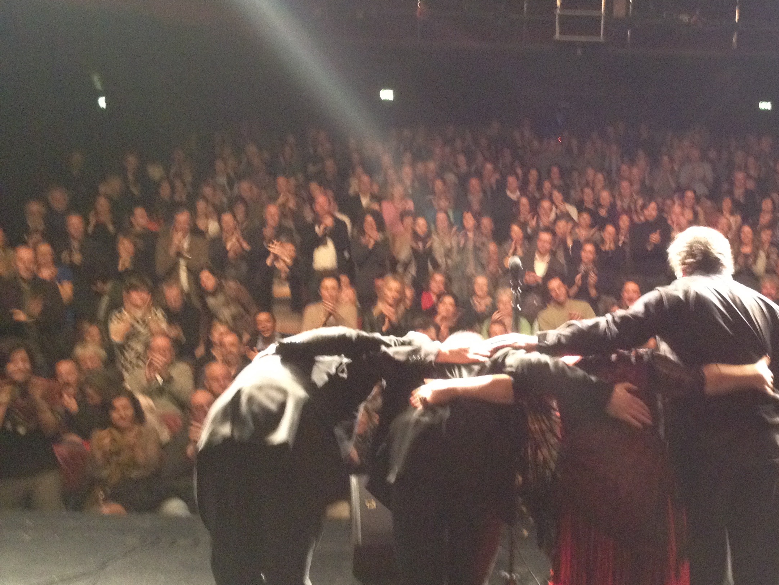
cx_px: 589
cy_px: 263
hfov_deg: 35.3
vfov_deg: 27.5
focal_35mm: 53
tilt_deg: -7.5
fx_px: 1193
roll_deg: -0.6
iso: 320
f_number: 2.4
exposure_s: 1/17
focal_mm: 4.28
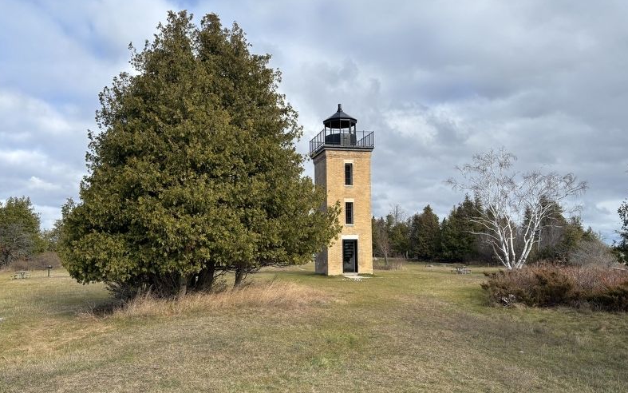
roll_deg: +0.7
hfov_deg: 66.5
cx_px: 312
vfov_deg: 44.5
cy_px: 211
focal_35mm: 28
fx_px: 479
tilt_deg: +3.7
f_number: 1.6
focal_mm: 5.96
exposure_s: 1/2342
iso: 50
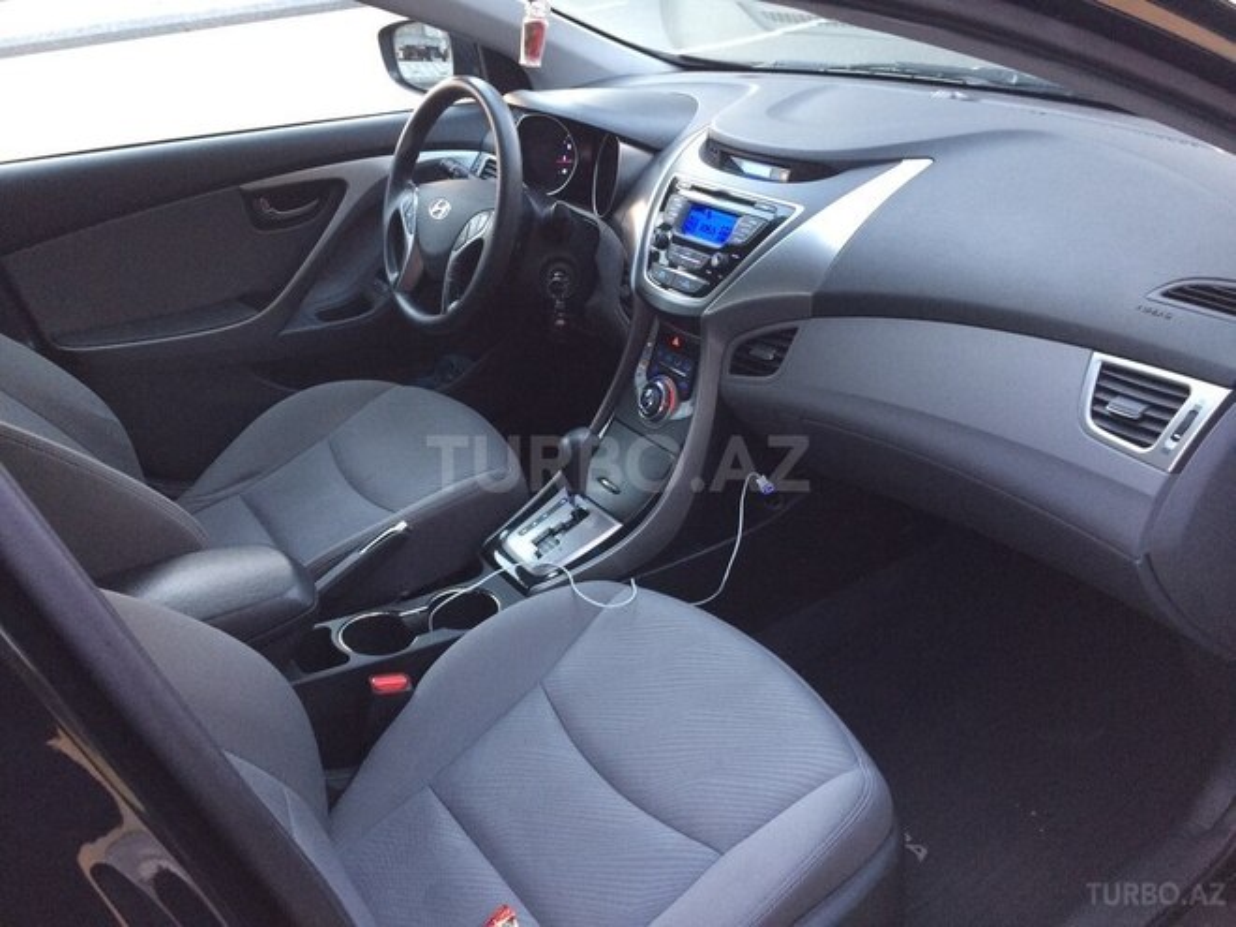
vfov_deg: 48.2
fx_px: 1035
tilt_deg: -29.9
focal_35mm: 29
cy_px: 464
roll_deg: +2.4
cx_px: 618
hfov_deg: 61.7
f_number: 2.2
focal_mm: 4.15
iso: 200
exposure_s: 1/33
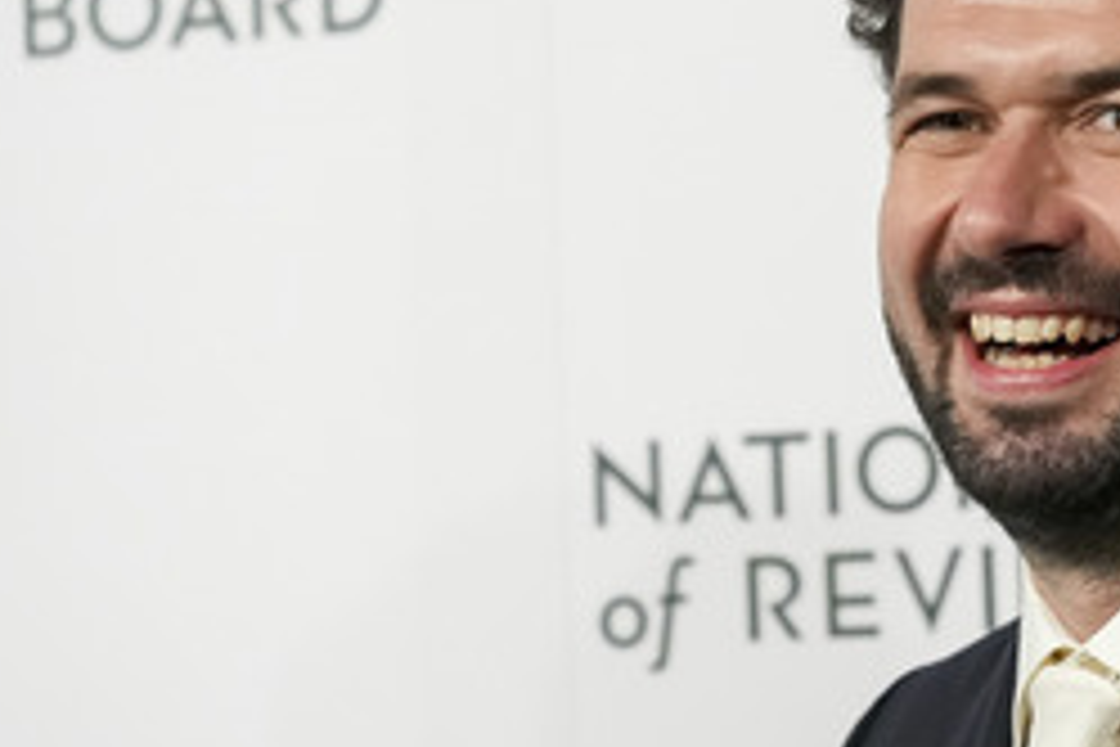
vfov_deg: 7.6
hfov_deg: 11.3
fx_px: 5631
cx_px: 904
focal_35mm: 181
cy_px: 356
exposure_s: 1/400
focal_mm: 100
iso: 10000
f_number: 5.6
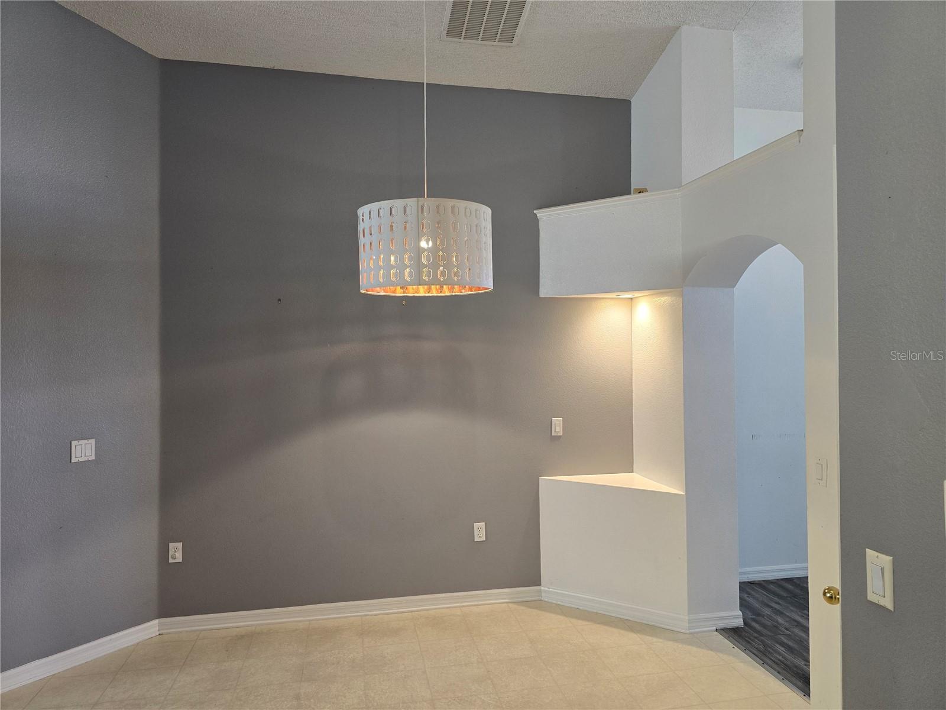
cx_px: 473
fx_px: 629
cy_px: 355
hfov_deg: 73.9
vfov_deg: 58.9
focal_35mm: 23
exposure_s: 1/120
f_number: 1.7
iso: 250
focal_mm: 6.3
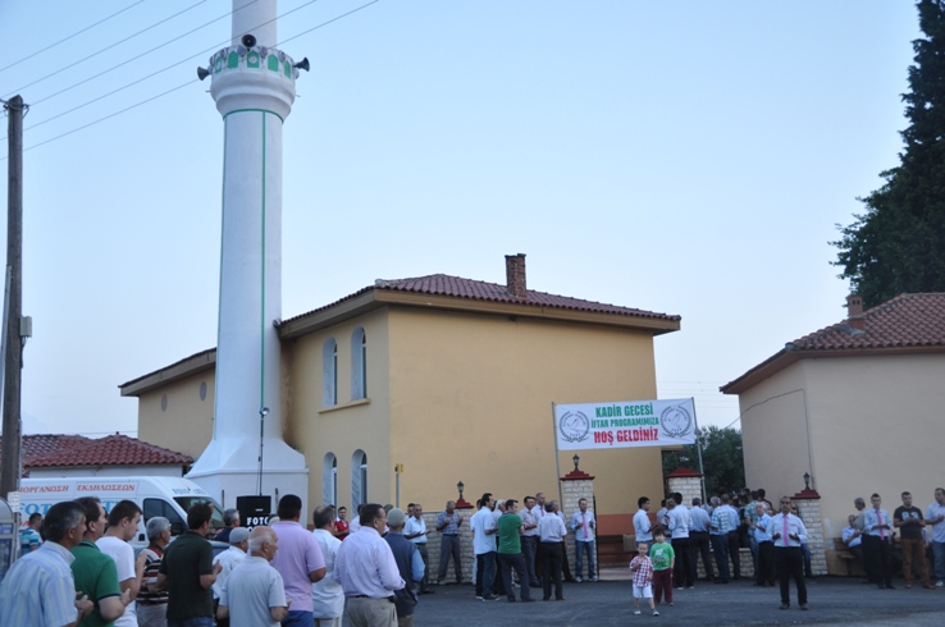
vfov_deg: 35.4
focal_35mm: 38
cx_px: 472
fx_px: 983
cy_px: 314
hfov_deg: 51.3
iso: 400
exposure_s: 1/30
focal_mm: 25
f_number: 5.6
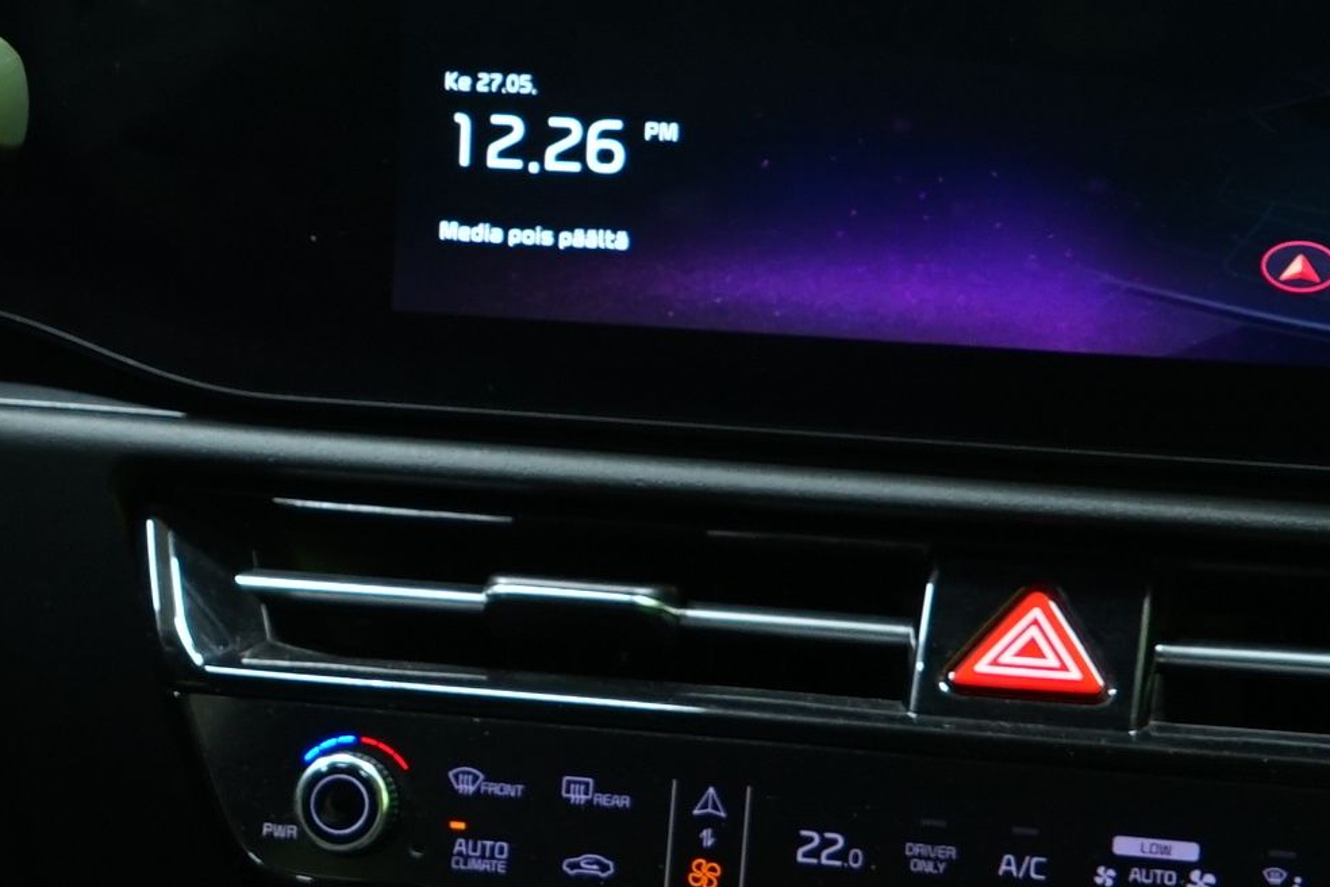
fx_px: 4581
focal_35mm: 124
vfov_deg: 11.1
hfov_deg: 16.1
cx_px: -126
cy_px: 433
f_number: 4.5
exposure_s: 1/20
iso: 800
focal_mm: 31
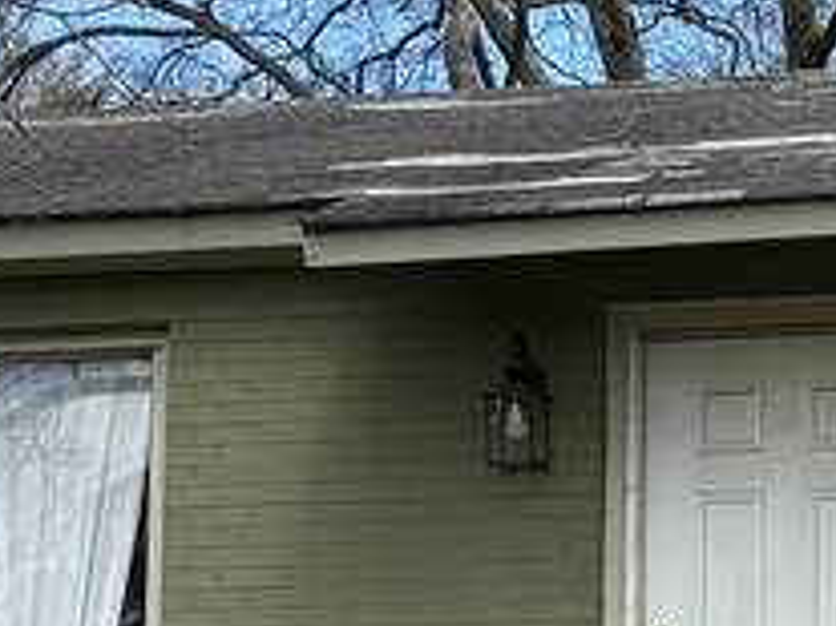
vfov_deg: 9.2
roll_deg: +0.9
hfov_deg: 12.2
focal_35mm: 161
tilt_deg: +8.5
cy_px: 412
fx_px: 3886
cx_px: 715
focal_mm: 5.96
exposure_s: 1/2208
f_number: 1.6
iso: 50
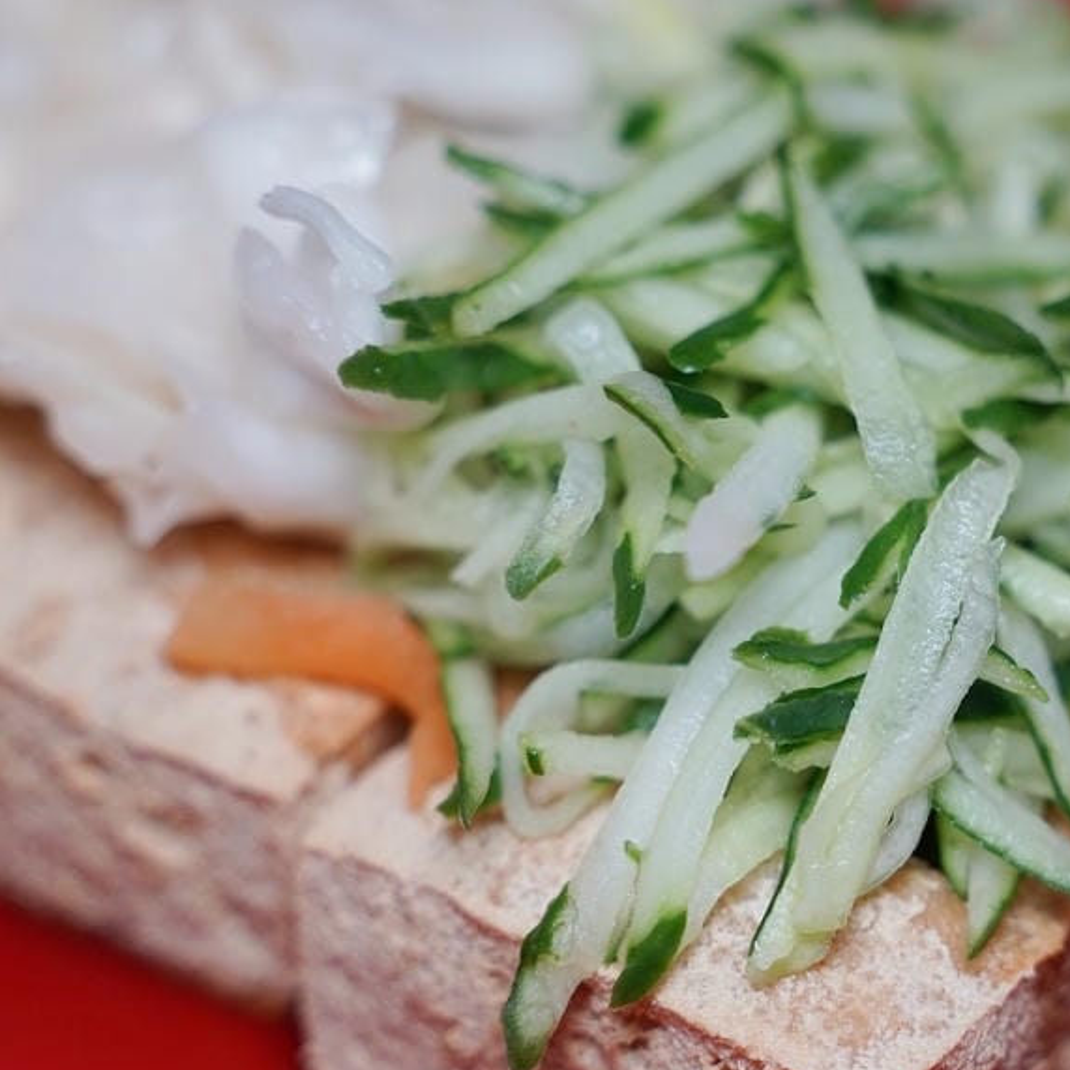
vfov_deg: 13.0
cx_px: 853
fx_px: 4686
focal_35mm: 134
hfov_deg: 13.0
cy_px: 551
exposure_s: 1/80
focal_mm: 75
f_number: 4
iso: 200
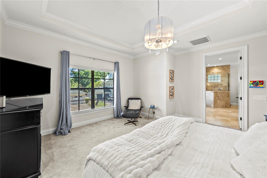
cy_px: 89
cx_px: 134
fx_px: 96
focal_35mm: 13
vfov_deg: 85.5
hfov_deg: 108.3
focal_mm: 13
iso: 640
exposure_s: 1/4
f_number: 8
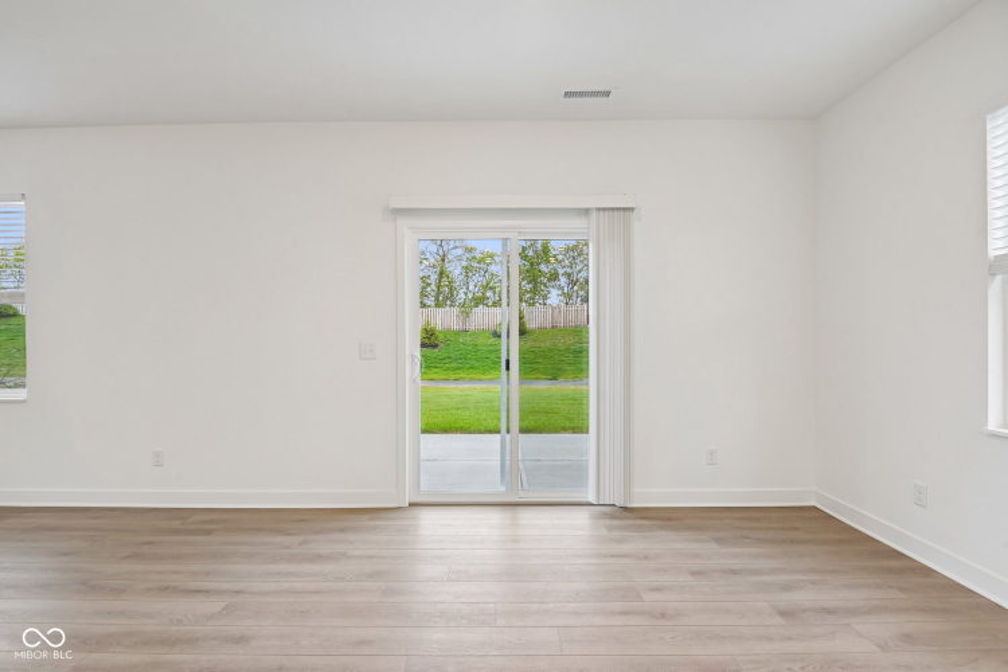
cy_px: 336
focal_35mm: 16
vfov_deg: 73.7
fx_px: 448
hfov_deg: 96.7
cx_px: 504
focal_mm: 16
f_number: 8
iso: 180
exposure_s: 1/15
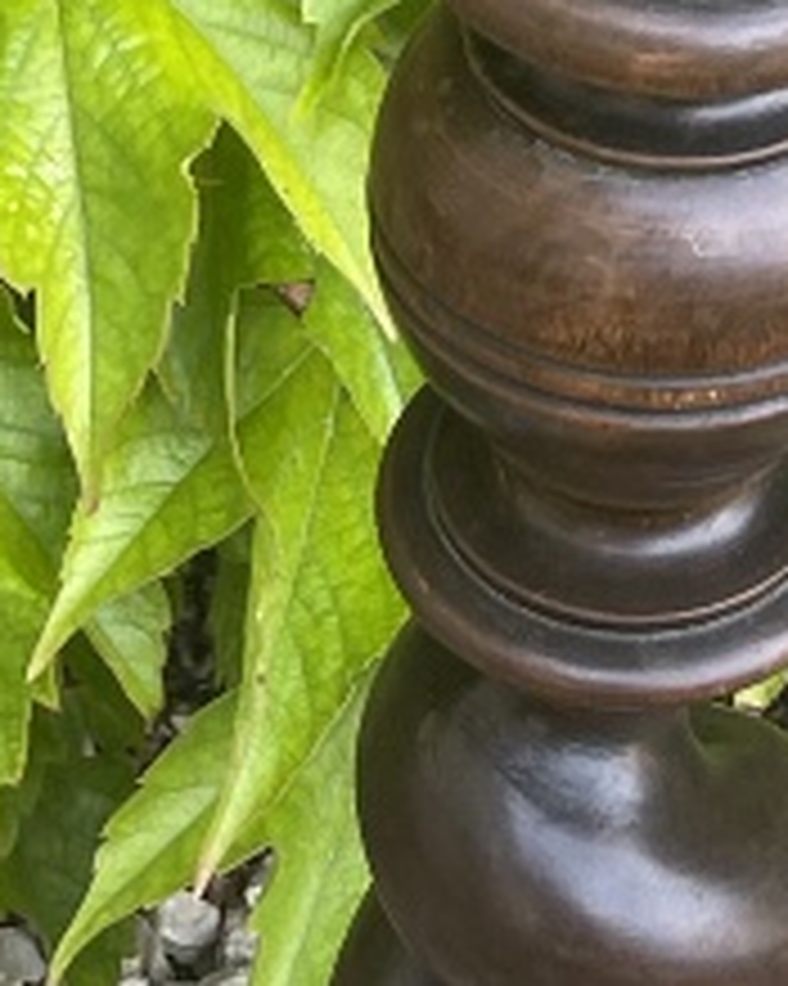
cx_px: 973
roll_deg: -0.9
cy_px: -1265
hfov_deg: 10.9
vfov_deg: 11.7
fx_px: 4055
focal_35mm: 139
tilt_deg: -19.0
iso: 32
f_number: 1.6
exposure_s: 1/121
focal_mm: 4.2
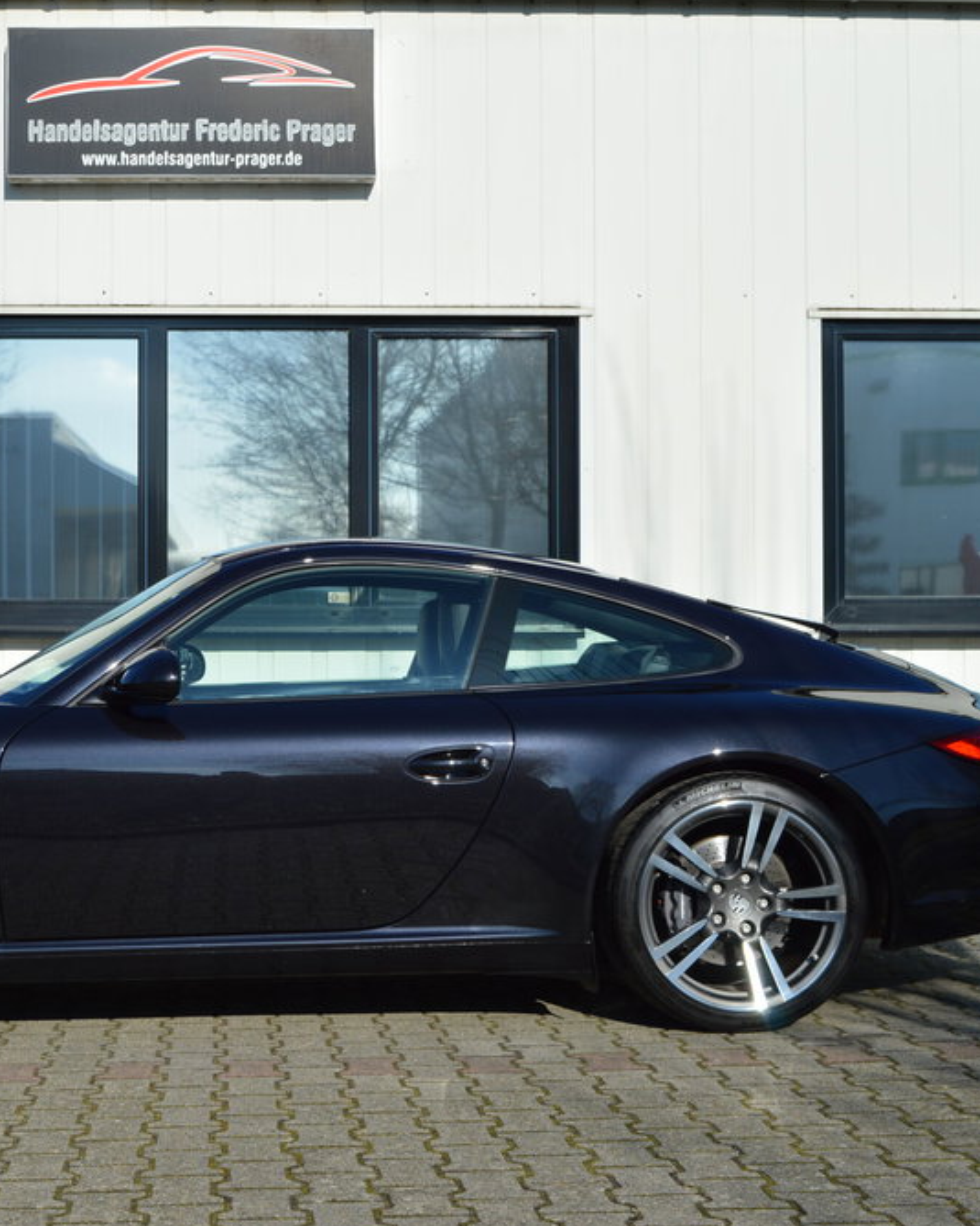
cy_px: 615
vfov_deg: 33.6
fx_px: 2031
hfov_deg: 26.9
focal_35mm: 56
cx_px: 273
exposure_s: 1/320
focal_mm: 26
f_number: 9
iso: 100
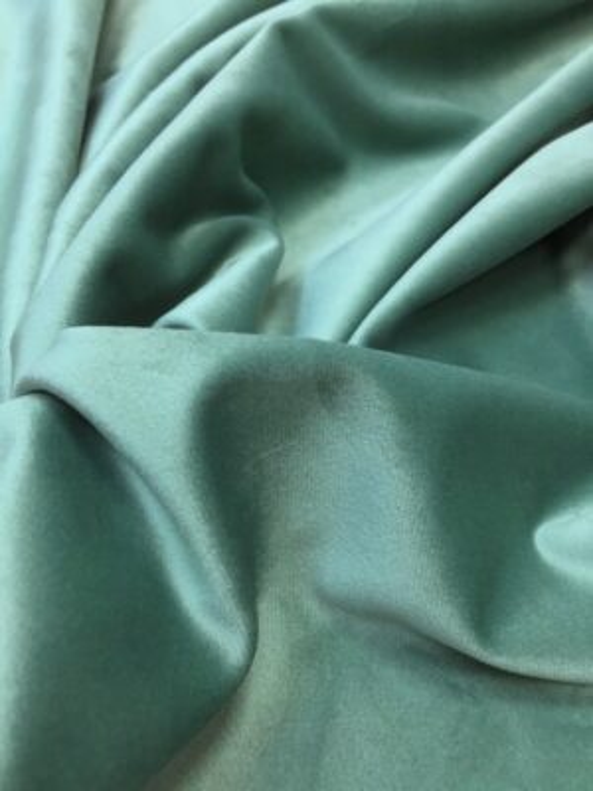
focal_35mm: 29
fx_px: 662
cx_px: 296
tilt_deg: -49.8
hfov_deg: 48.2
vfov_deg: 61.7
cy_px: 396
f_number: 2.2
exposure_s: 1/33
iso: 80
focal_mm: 4.15
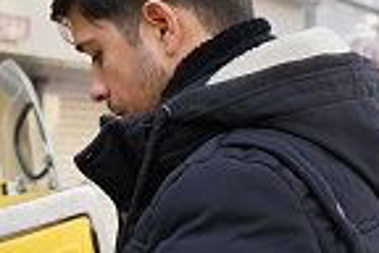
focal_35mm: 117
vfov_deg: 11.7
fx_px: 1232
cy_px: 216
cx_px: -163
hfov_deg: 16.2
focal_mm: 28
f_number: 4
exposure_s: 1/125
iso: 200
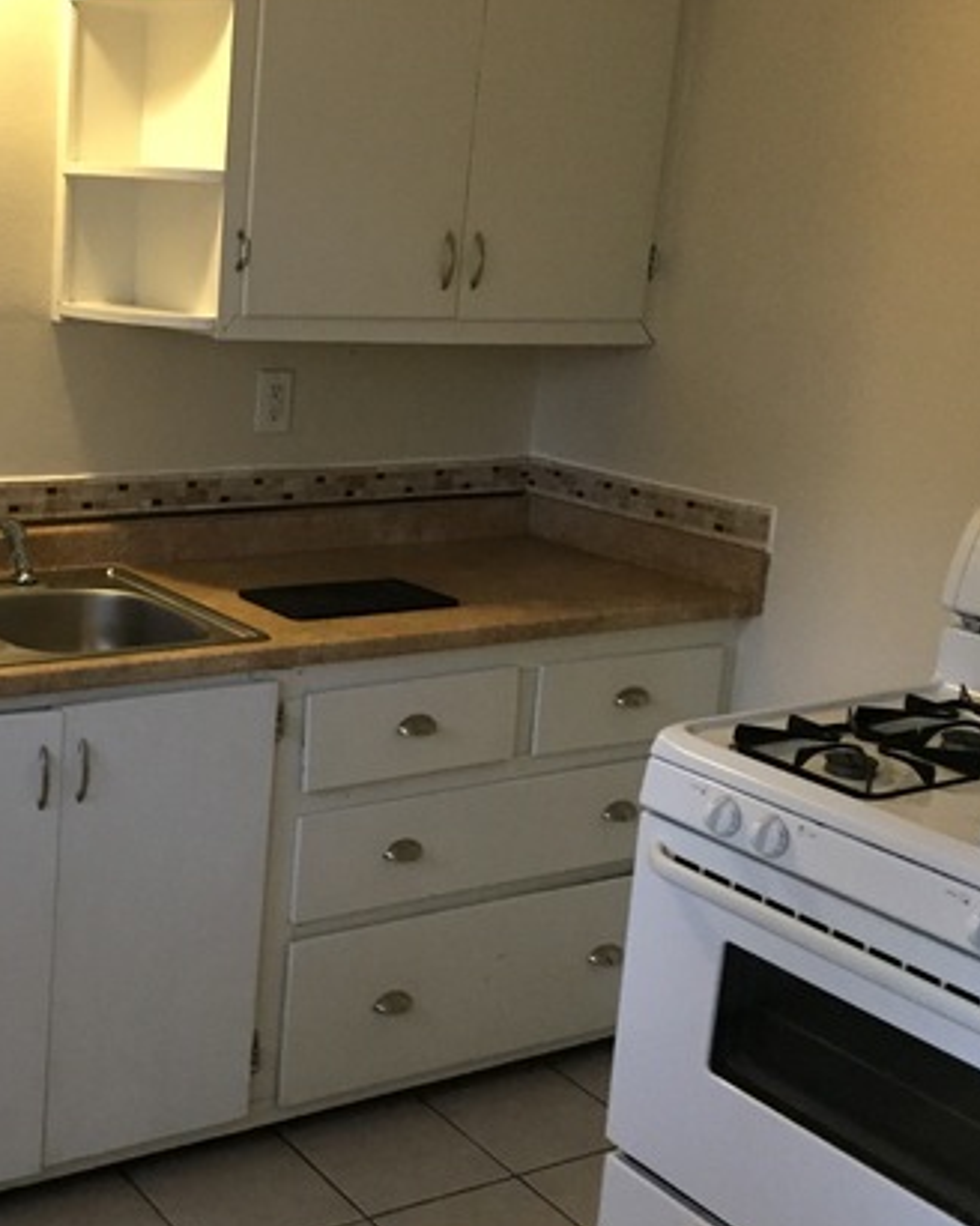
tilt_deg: -15.4
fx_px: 1668
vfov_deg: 40.3
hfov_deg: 31.4
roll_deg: -3.0
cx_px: 127
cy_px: 625
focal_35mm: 46
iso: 250
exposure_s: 1/30
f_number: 2.2
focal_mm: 4.15
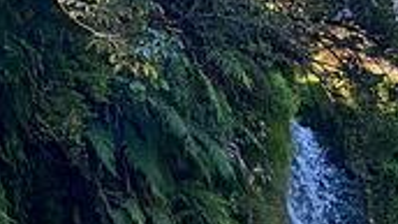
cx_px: 676
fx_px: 2154
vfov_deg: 5.9
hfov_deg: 10.1
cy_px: 329
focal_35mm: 204
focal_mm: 6
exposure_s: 1/200
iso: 20
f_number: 2
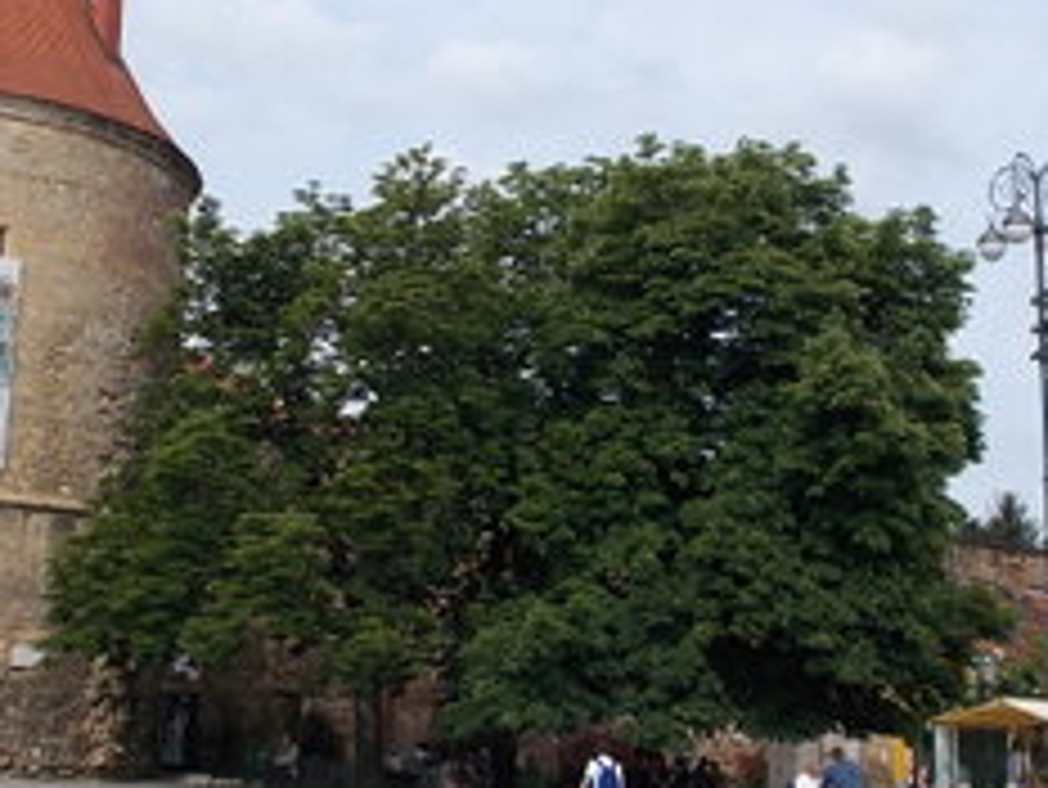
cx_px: 463
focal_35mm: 67
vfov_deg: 21.9
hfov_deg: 28.9
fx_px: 2029
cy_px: 374
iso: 80
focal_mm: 6.9
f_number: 9.8
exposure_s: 1/80
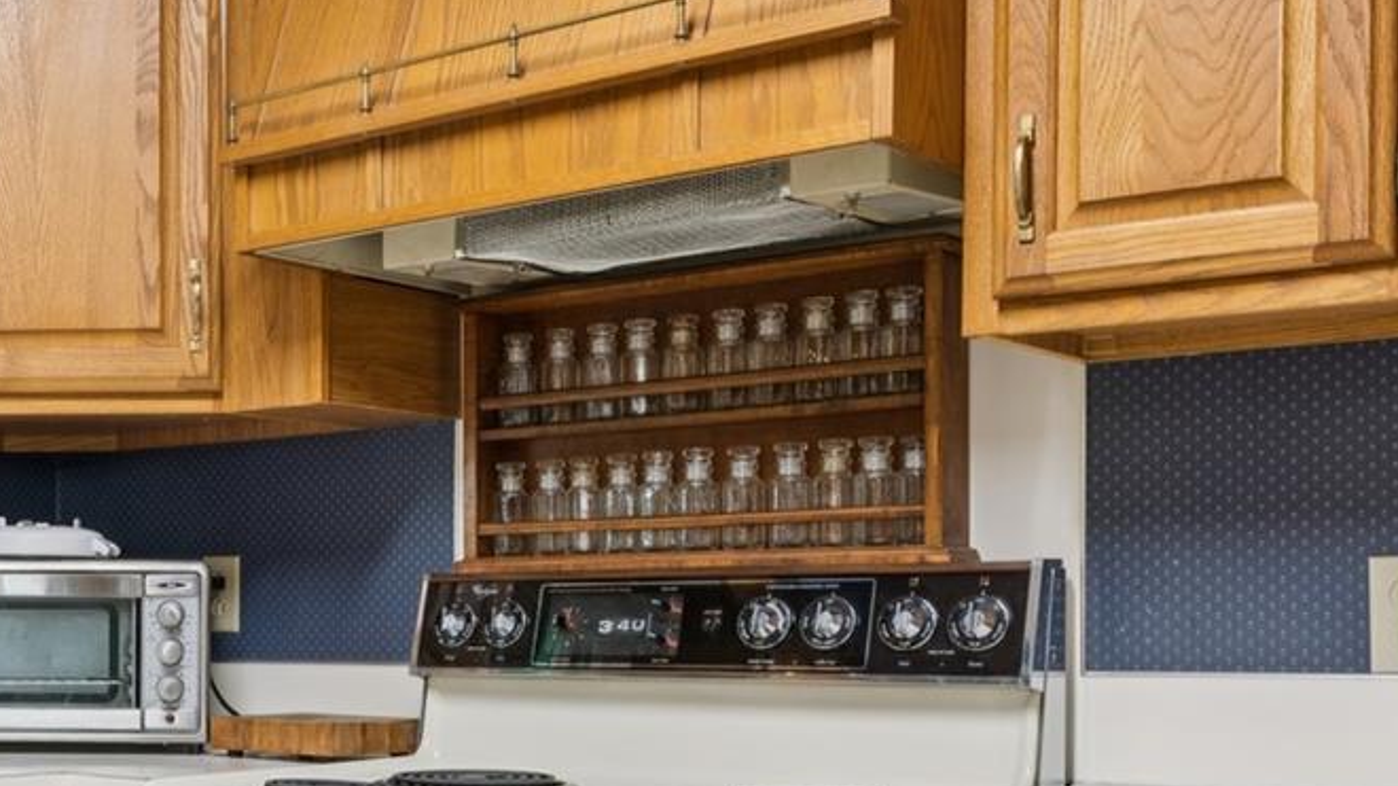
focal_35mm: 55
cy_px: 654
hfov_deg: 34.1
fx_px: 2024
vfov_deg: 21.6
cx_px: -57
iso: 100
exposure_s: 2
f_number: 13
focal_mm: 16.8
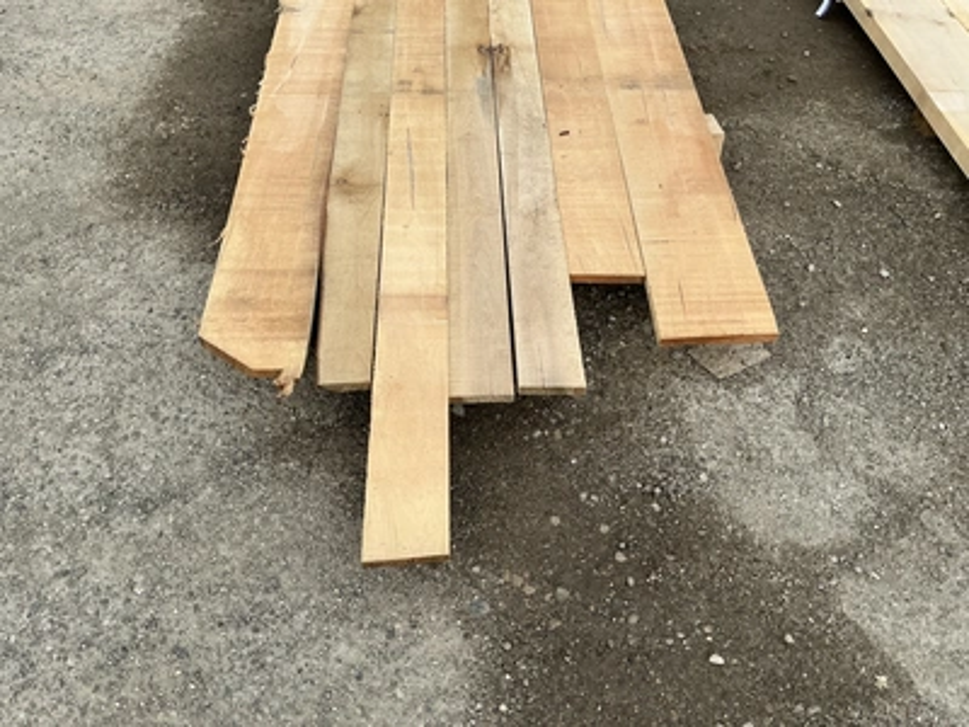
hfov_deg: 63.4
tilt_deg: -45.7
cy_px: 364
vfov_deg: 49.7
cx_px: 484
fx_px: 784
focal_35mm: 28
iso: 25
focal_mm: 3
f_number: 1.8
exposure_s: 1/534
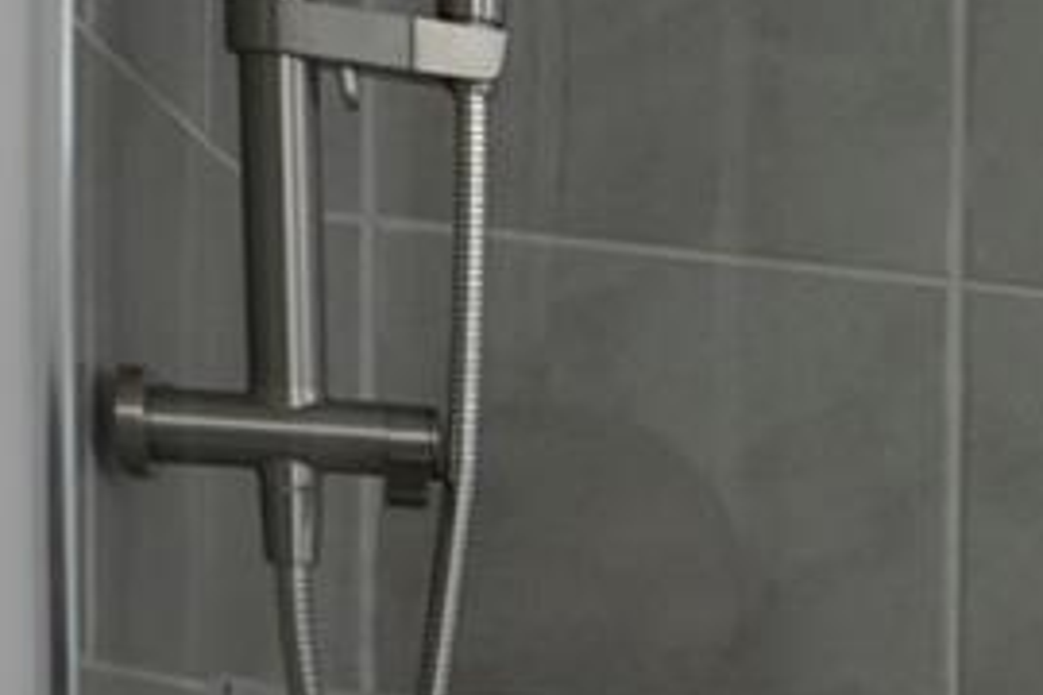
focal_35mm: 111
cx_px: 3357
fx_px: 3202
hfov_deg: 10.5
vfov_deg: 11.9
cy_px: 1021
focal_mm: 14.6
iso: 1000
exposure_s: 1/50
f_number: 5.6
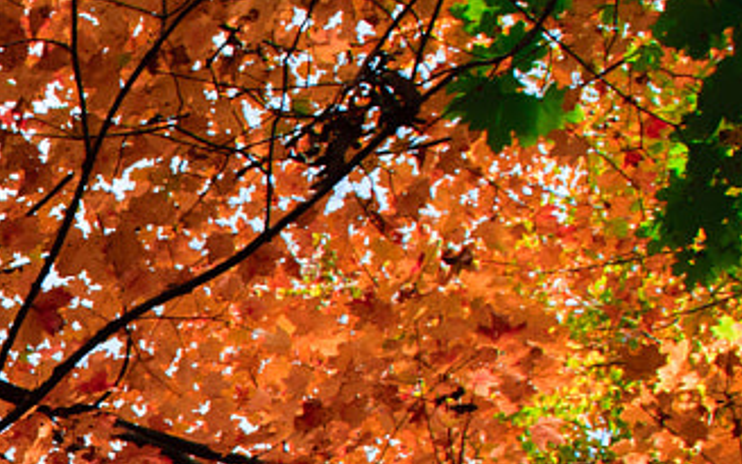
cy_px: 668
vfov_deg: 9.5
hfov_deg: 14.0
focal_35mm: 134
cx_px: -563
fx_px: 2710
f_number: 10
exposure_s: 1/250
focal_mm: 18
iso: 400
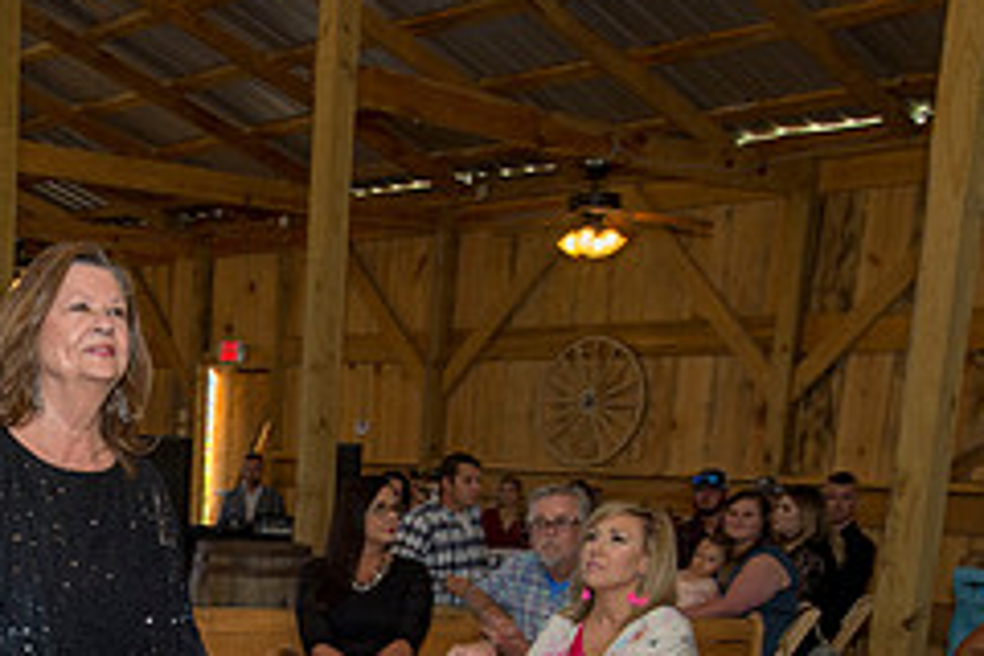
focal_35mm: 58
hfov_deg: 32.7
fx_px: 1585
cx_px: 94
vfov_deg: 22.0
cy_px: 734
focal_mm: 24
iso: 1600
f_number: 6.3
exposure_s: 1/125
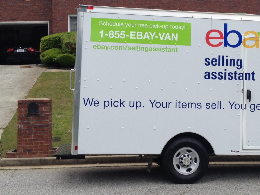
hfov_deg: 28.8
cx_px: 174
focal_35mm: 67
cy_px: 70
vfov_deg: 21.9
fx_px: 503
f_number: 2.4
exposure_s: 1/1104
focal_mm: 4.28
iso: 50
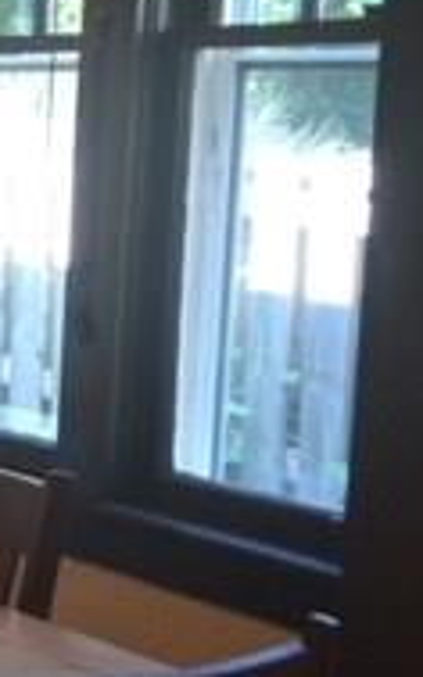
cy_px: 347
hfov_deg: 10.6
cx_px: -631
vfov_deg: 20.0
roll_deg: -0.3
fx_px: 1920
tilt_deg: -7.4
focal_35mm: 104
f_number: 2.2
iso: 160
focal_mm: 4.15
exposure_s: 1/30
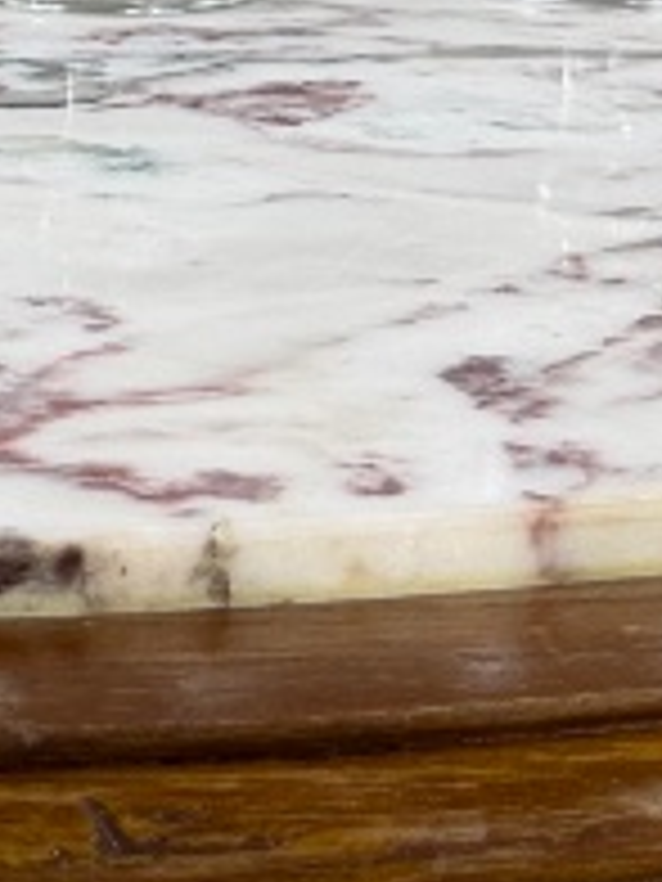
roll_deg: +0.3
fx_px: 3748
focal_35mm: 147
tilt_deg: -6.0
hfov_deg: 9.4
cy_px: -504
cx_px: -657
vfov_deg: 12.6
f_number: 1.78
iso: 64
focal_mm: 6.76
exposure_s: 1/100
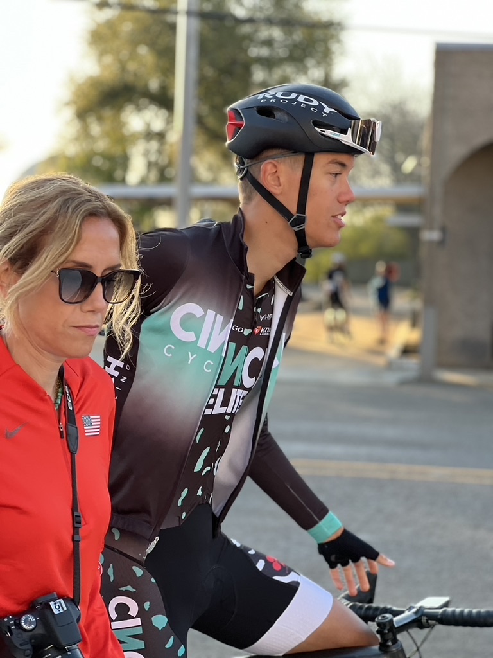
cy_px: 329
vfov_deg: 25.3
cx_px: 246
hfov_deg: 19.1
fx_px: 1462
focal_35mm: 77
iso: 64
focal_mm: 9
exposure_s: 1/121
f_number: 2.8
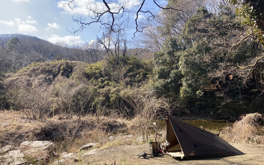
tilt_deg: -1.2
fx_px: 216
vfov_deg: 41.7
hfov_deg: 62.9
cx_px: 131
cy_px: 97
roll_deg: +1.6
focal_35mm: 30
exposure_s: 1/838
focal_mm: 3.99
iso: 20
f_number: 1.8
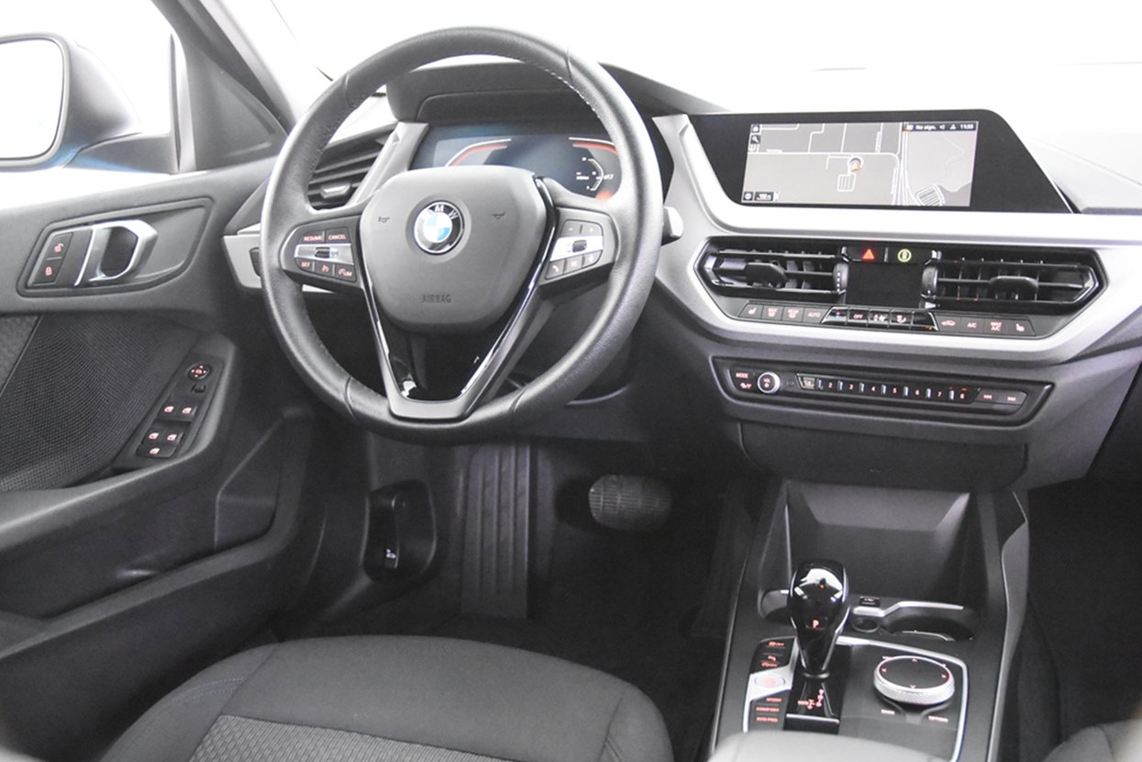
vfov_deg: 35.9
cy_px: 379
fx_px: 1174
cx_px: 565
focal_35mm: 37
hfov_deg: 51.9
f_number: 3
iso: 12800
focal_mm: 24
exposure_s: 1/40
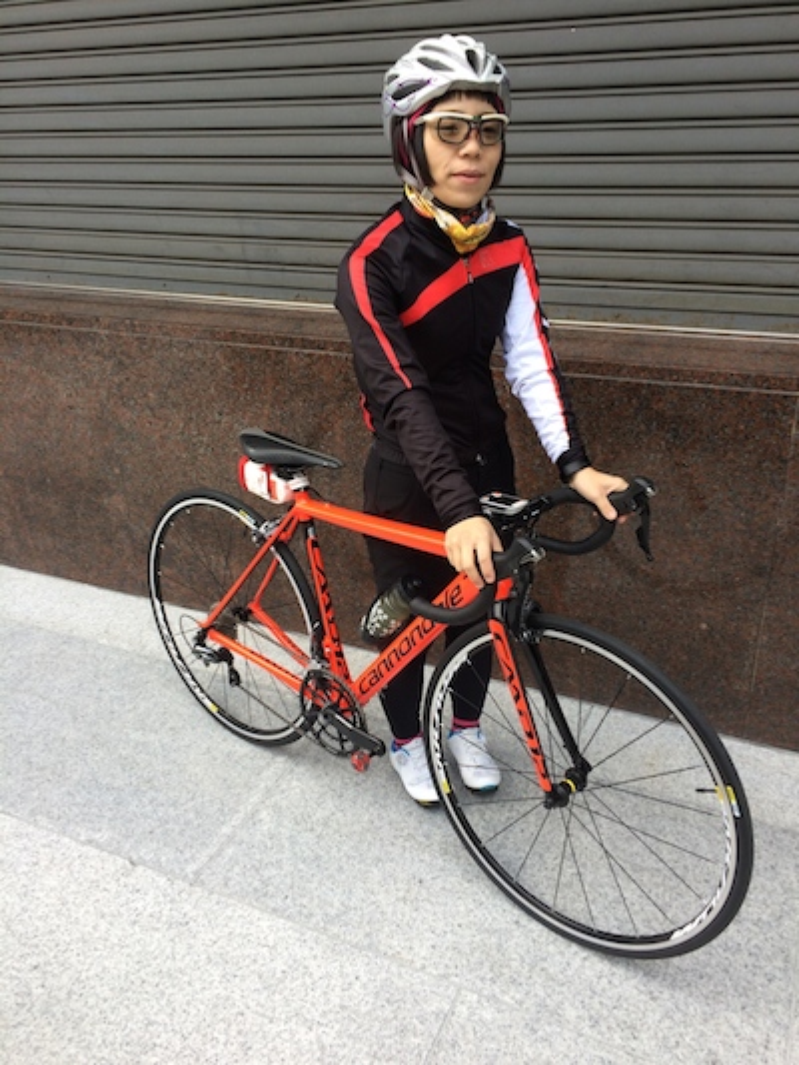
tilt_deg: -26.1
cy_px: 532
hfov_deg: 48.2
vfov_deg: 61.6
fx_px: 892
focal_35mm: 29
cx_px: 400
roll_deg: +0.6
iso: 32
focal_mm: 4.15
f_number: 2.2
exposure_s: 1/151
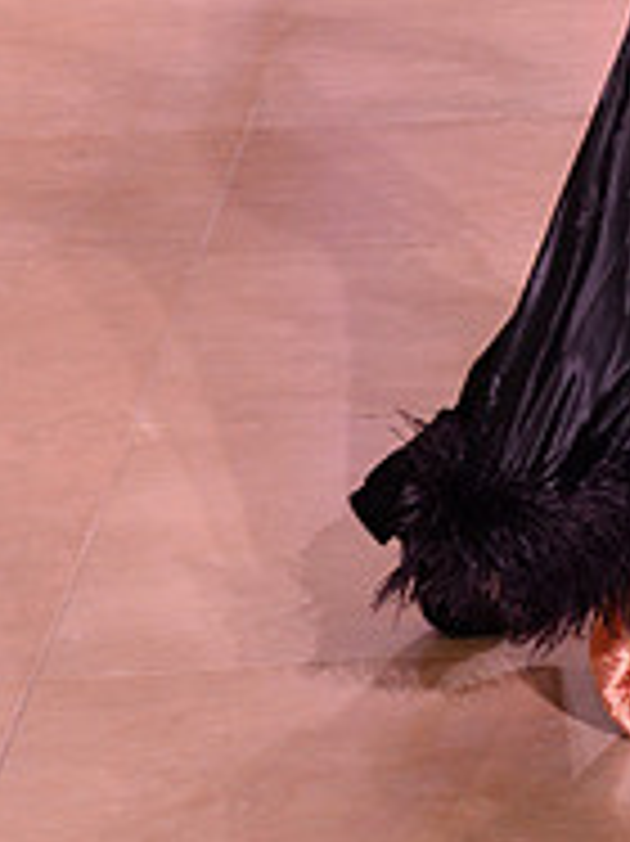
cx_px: 749
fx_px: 4203
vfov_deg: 11.2
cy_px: -252
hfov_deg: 8.5
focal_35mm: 173
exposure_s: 1/250
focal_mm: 58
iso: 2500
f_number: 7.1
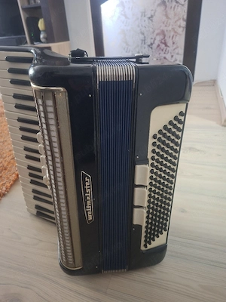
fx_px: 200
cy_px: 151
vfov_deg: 73.9
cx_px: 113
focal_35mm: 23
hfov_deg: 58.9
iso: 500
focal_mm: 5.54
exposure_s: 1/25
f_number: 1.8
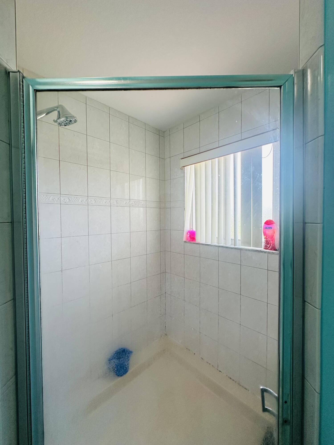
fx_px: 180
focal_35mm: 14
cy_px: 222
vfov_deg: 102.1
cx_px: 167
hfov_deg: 85.7
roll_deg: -0.6
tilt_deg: -1.5
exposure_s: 1/120
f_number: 2.2
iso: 100
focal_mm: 2.22
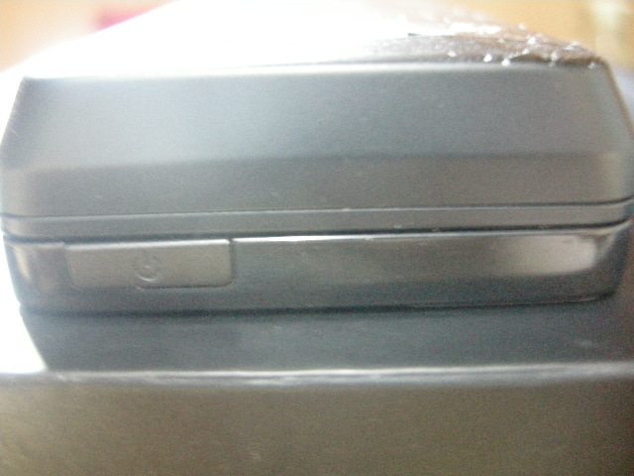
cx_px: 317
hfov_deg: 51.4
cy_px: 238
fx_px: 659
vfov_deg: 39.7
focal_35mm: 36
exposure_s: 1/2.2
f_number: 2.7
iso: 800
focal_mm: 7.5
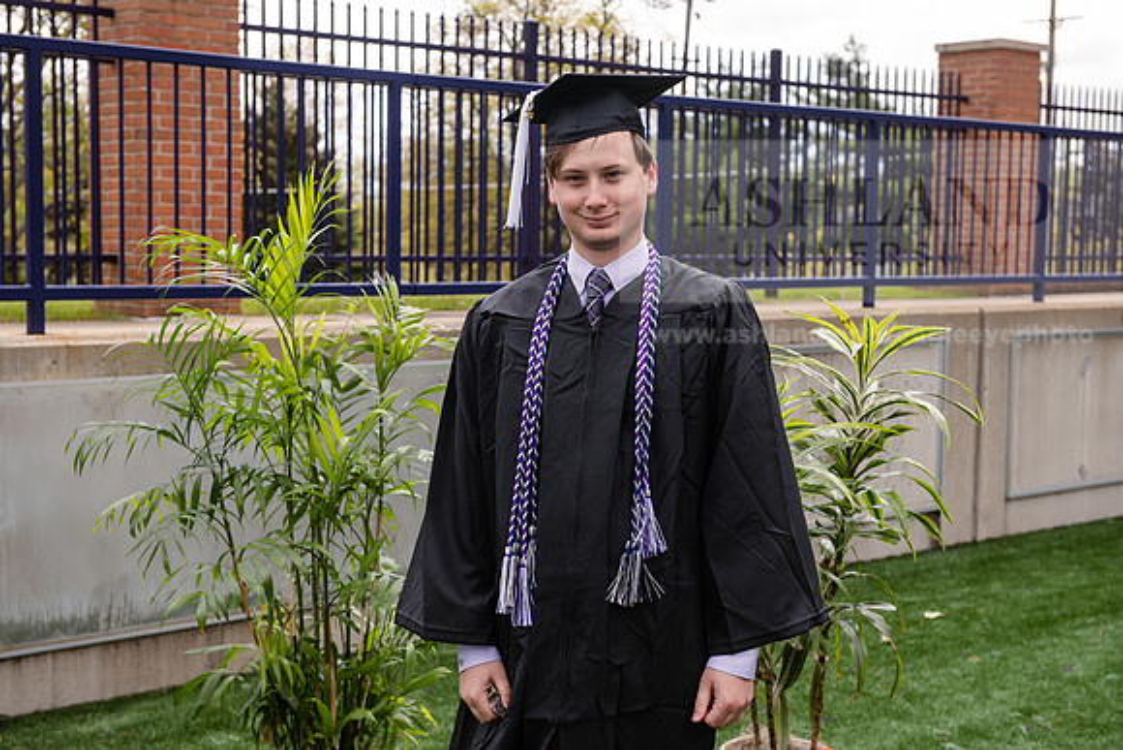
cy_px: 375
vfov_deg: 23.4
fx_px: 1810
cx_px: 562
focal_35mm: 58
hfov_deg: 34.5
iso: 160
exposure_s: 1/250
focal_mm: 58
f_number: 5.6
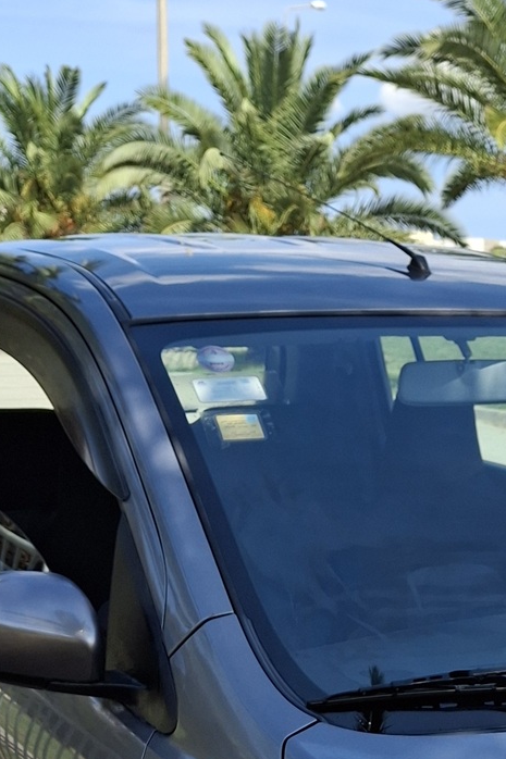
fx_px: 1603
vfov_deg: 24.8
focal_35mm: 76
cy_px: 839
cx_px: 573
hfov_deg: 17.3
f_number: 1.8
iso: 25
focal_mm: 4.69
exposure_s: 1/940
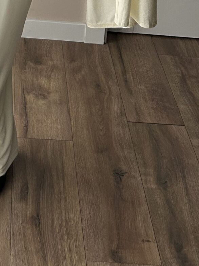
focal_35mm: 85
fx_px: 652
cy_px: -116
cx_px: 0
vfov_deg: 20.2
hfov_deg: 17.0
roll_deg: -2.6
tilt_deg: -23.0
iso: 125
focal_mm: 5.7
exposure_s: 1/80
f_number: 1.5
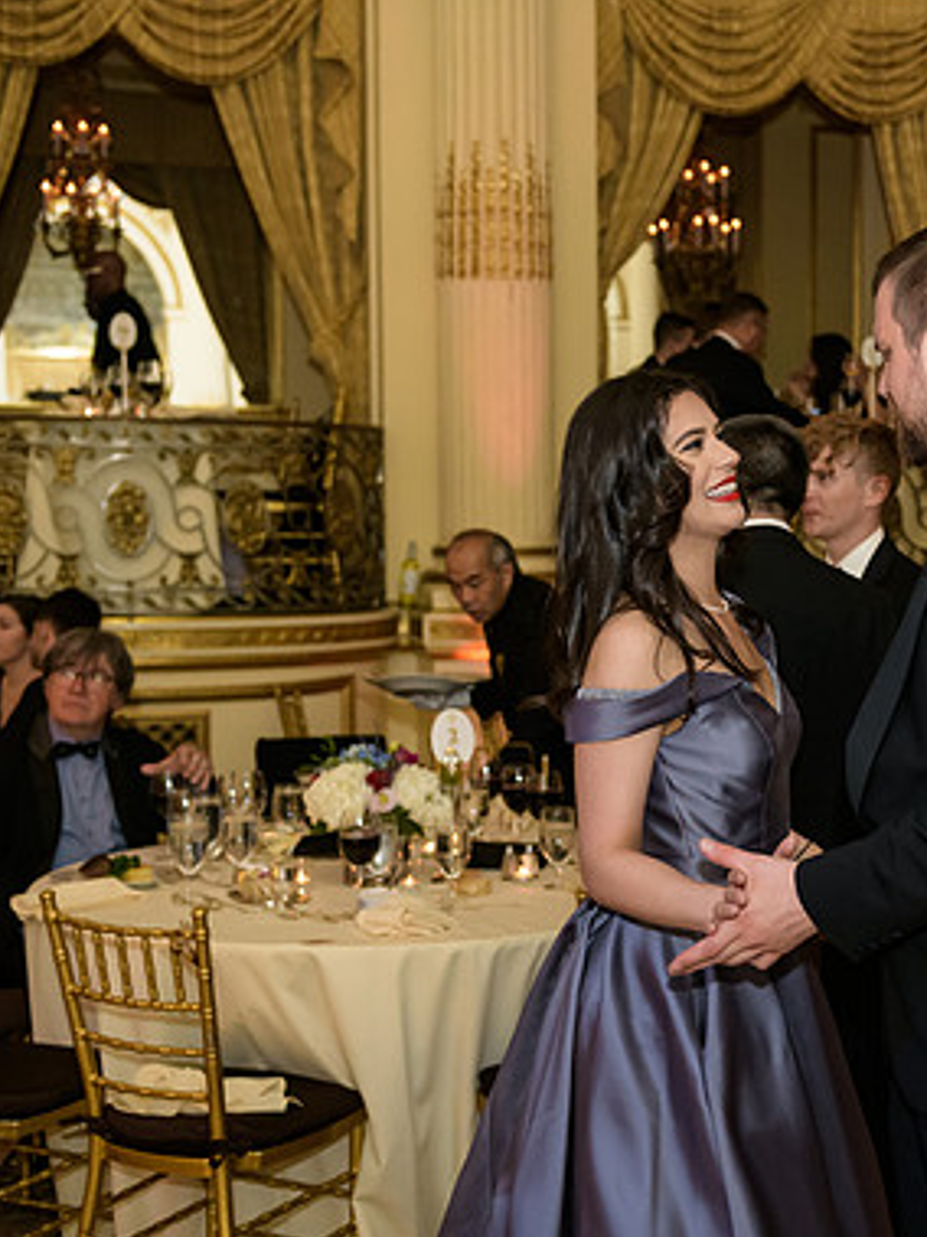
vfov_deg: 34.4
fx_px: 2001
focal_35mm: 56
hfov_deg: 25.5
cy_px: 615
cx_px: 787
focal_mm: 38
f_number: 3.2
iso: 1600
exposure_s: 1/100
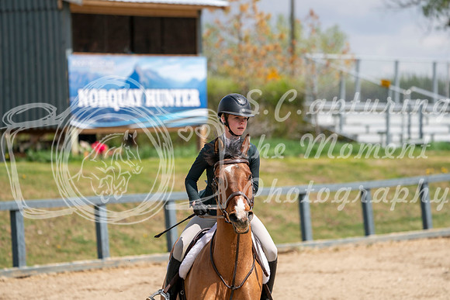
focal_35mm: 247
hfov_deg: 8.3
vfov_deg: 5.6
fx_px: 3088
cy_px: 150
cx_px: 225
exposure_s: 1/500
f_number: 5.6
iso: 100
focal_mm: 247
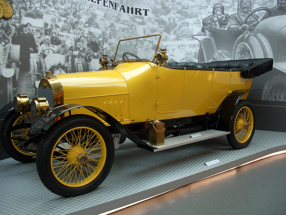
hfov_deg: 55.4
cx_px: 143
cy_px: 108
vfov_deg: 42.9
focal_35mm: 33
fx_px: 273
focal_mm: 7.1
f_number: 2.8
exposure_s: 1/100
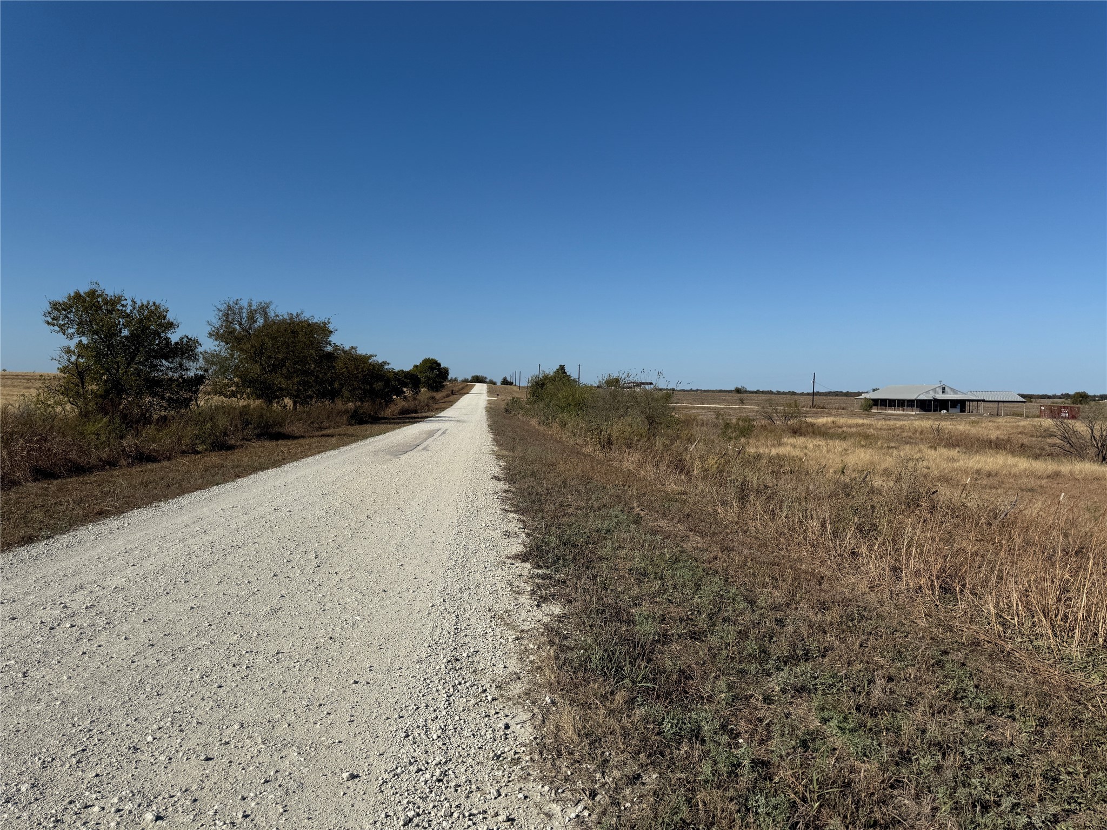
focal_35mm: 24
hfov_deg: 71.6
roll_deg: -1.0
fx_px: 768
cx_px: 554
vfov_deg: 56.8
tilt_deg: -2.1
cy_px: 415
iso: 80
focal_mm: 6.76
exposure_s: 1/8130
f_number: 1.78
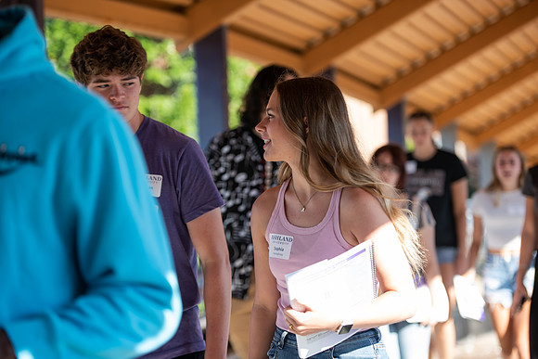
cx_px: 269
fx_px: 1495
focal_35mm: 100
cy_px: 180
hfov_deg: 20.4
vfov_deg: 13.7
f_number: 3.2
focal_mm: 100
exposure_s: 1/250
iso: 100
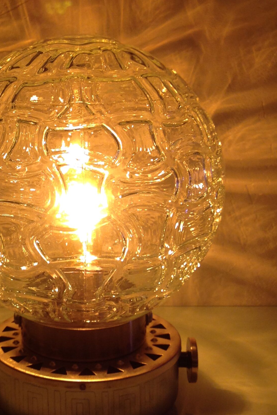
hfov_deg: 23.5
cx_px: 69
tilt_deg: -10.9
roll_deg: +2.3
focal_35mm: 57
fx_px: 658
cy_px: 192
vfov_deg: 35.0
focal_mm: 4.28
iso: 64
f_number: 2.4
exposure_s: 1/33
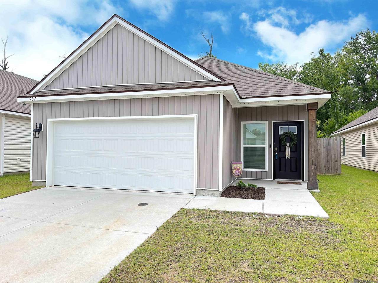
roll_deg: -0.7
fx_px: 262
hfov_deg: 71.6
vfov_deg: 56.8
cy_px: 142
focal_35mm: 24
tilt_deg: +2.0
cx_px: 189
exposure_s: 1/1969
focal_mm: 6.76
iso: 100
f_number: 1.78
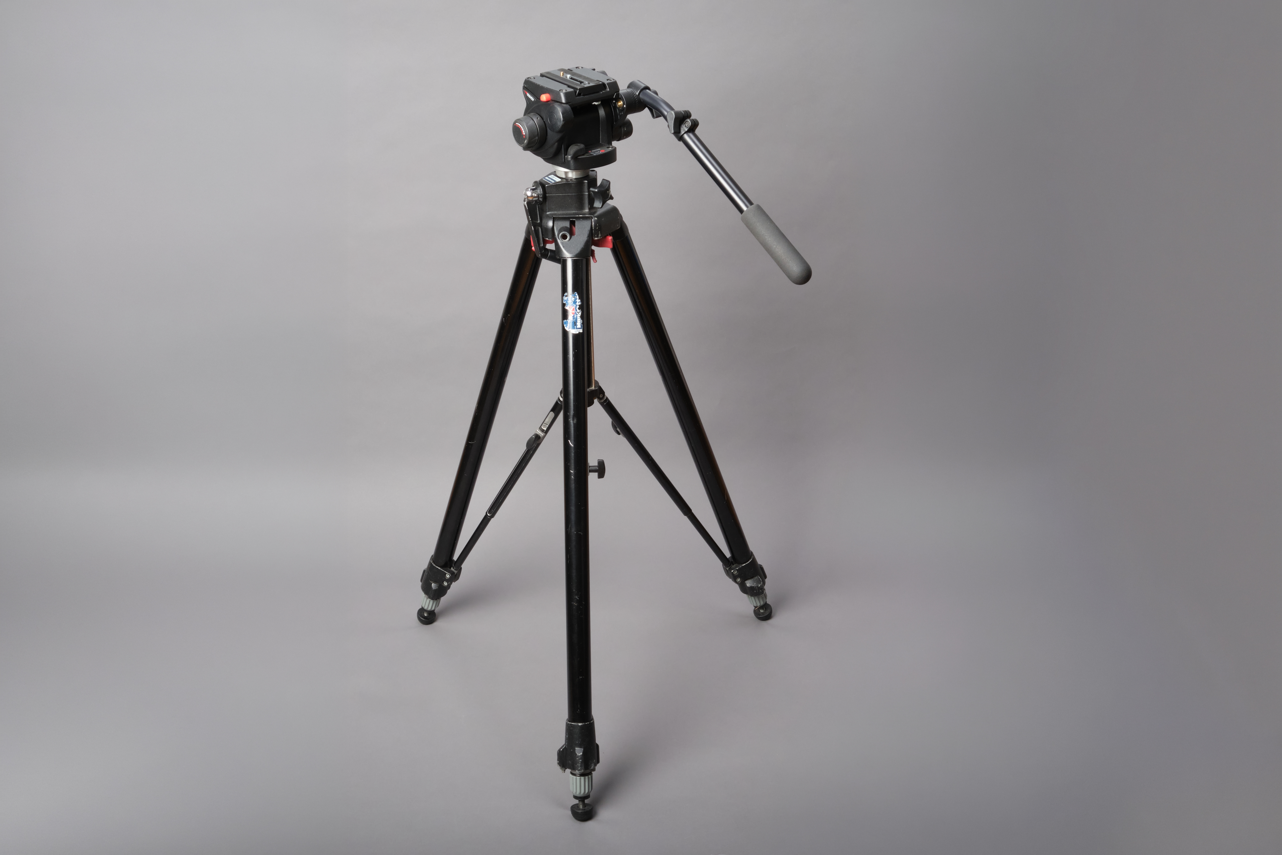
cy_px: 428
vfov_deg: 31.9
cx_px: 641
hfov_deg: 46.4
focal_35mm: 42
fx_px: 1496
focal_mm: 27.7
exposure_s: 1/250
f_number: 11
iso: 640
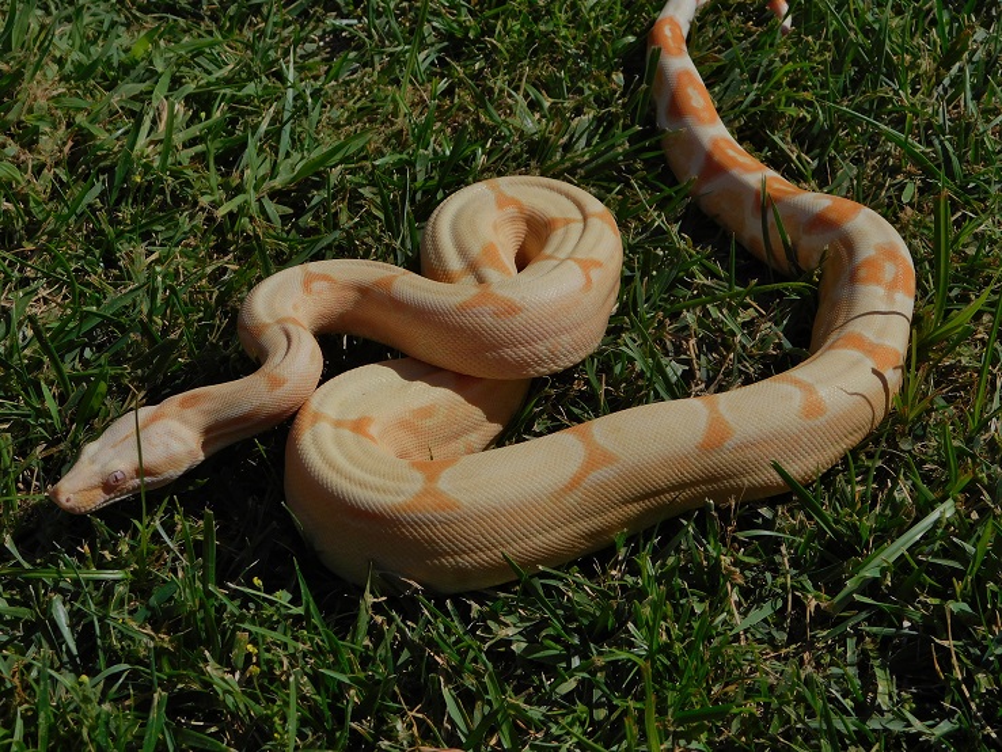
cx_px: 501
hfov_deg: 29.4
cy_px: 376
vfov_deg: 22.3
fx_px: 1911
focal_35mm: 66
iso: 125
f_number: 8.4
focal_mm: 11.7
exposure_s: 1/500
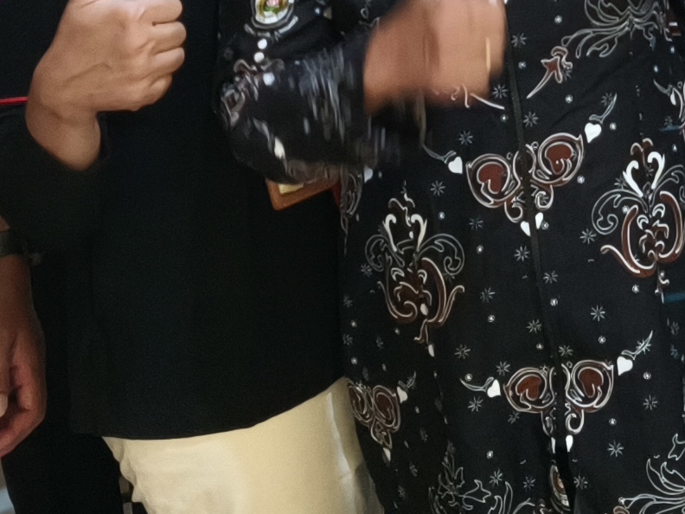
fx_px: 2355
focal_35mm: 119
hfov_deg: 16.3
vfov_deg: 11.1
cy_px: -567
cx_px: 646
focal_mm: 5.35
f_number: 1.7
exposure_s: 1/34.3
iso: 640
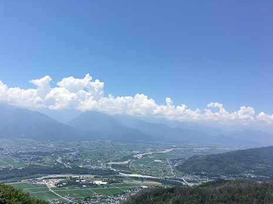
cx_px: 116
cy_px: 118
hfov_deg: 53.8
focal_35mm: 34
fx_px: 268
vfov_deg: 41.6
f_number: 2.2
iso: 25
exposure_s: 1/1832
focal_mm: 4.15
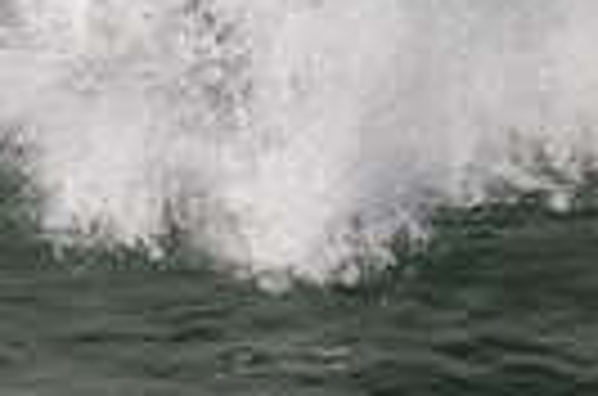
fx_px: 58000
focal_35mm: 3500
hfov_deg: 0.6
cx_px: -567
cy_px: -47
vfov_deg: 0.4
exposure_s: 1/2000
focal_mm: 800
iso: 720
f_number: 11
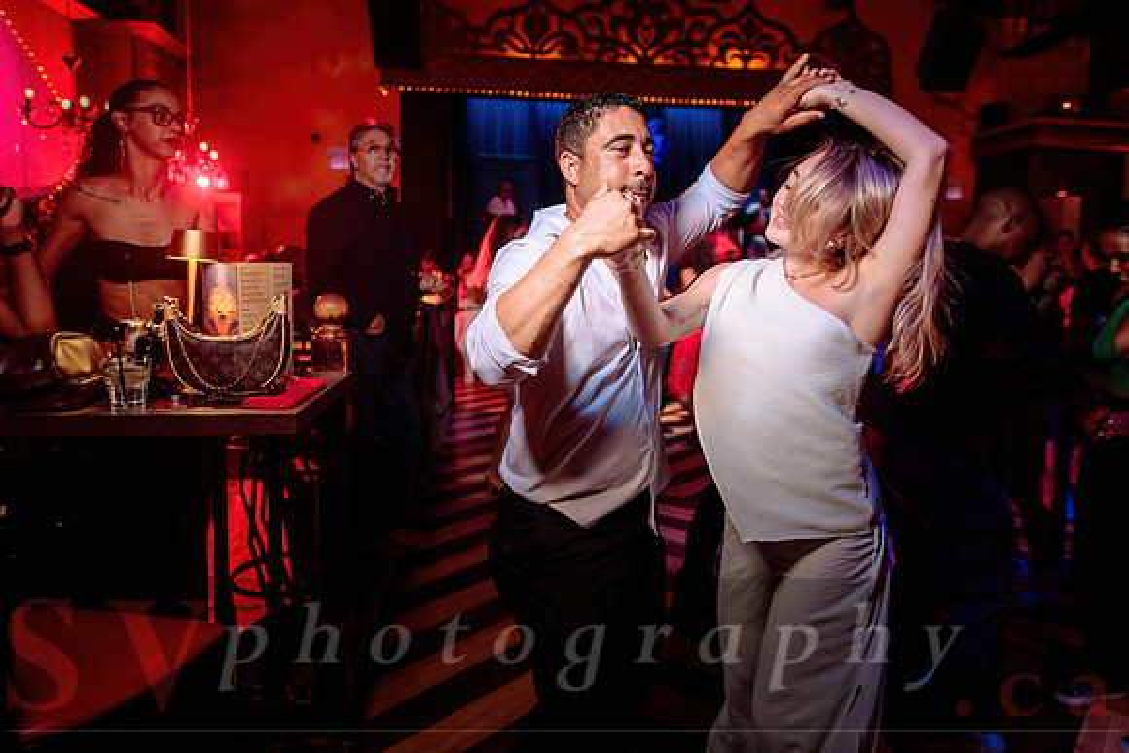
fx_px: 837
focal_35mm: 27
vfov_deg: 48.4
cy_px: 335
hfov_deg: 67.8
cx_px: 627
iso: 800
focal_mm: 24
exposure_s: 1/80
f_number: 2.8
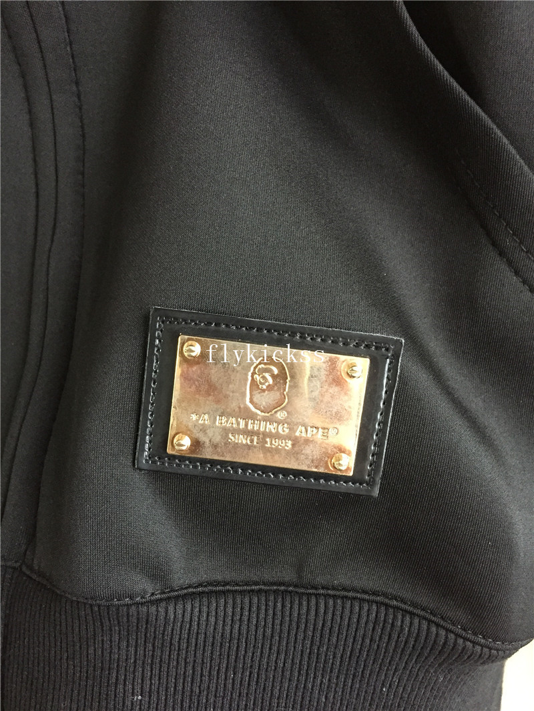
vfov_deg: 61.6
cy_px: 356
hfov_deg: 48.2
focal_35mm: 29
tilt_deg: -54.5
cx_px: 267
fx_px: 596
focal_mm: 4.15
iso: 320
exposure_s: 1/17
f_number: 2.2
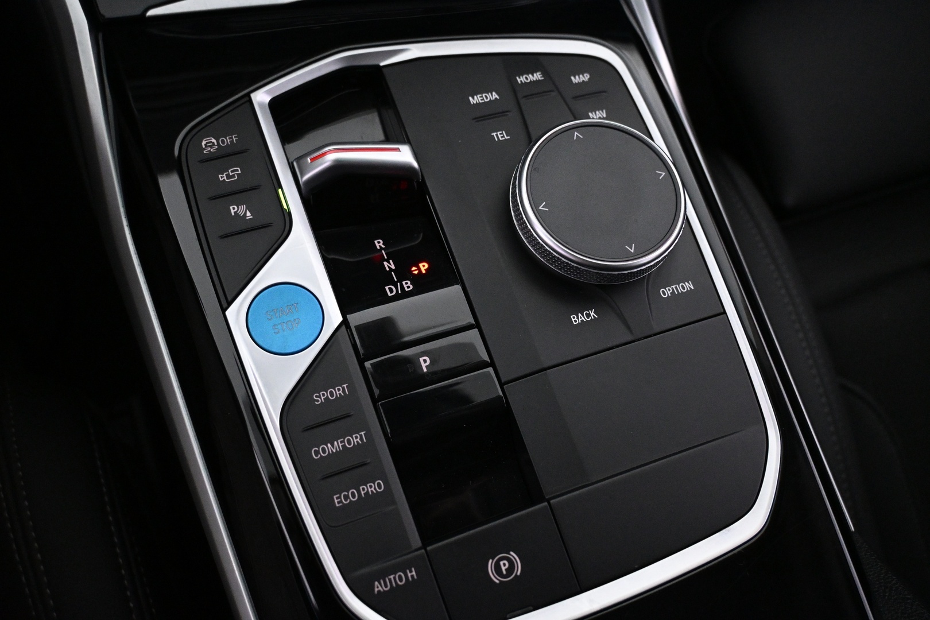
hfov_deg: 63.2
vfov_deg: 44.6
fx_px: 756
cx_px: 465
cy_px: 310
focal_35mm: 29
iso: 4000
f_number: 3.8
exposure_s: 1/100
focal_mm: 19.5
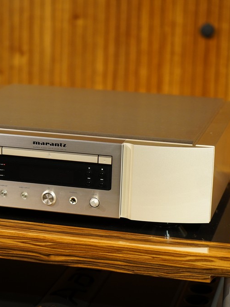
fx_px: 904
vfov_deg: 19.3
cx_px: 82
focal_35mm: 102
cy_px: 154
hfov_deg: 14.5
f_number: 4
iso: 1250
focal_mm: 70
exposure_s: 1/30
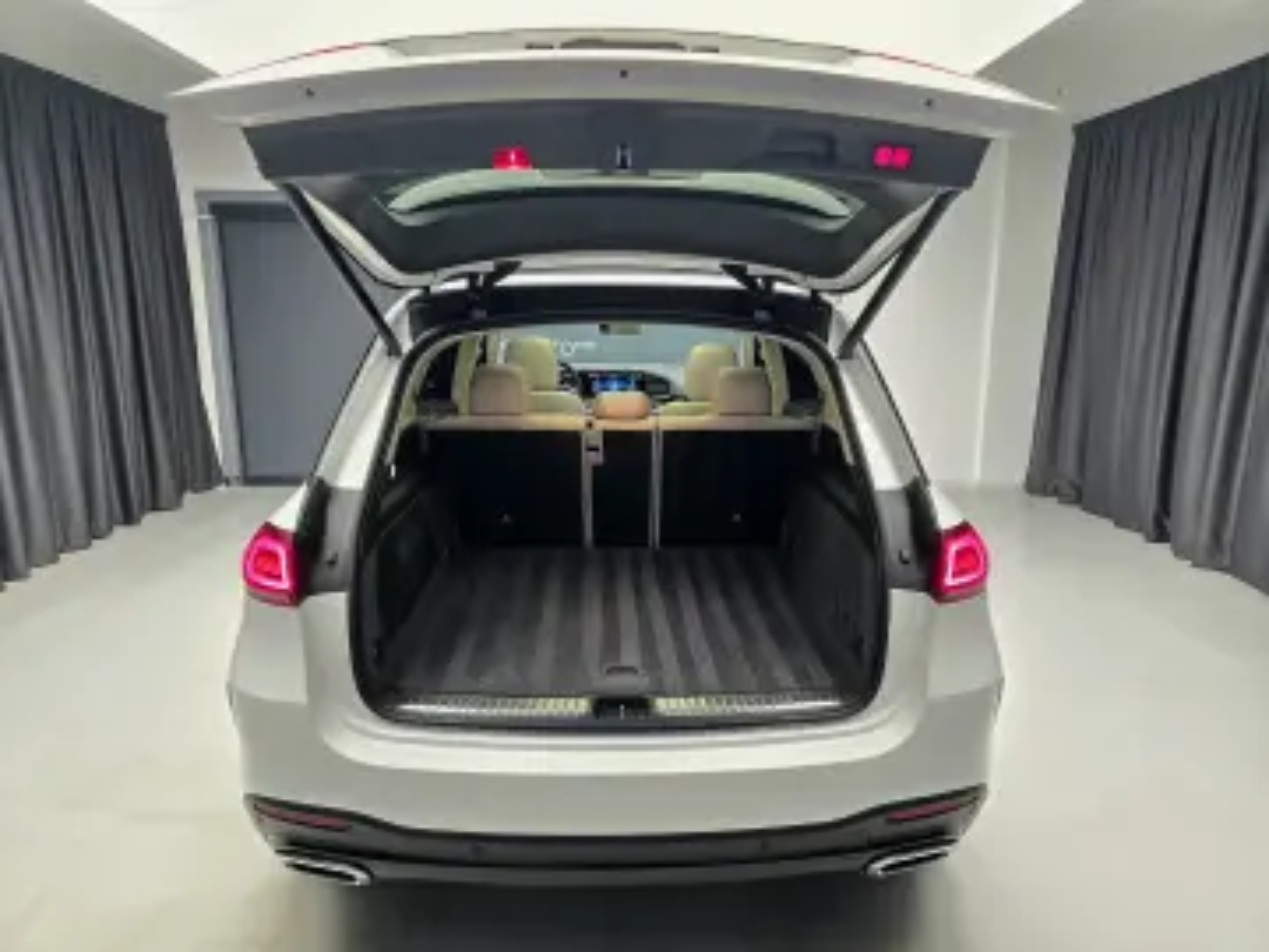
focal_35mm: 23
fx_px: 843
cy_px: 476
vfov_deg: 58.9
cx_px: 634
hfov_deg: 73.9
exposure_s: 1/50.3
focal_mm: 6.3
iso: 80
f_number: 1.7
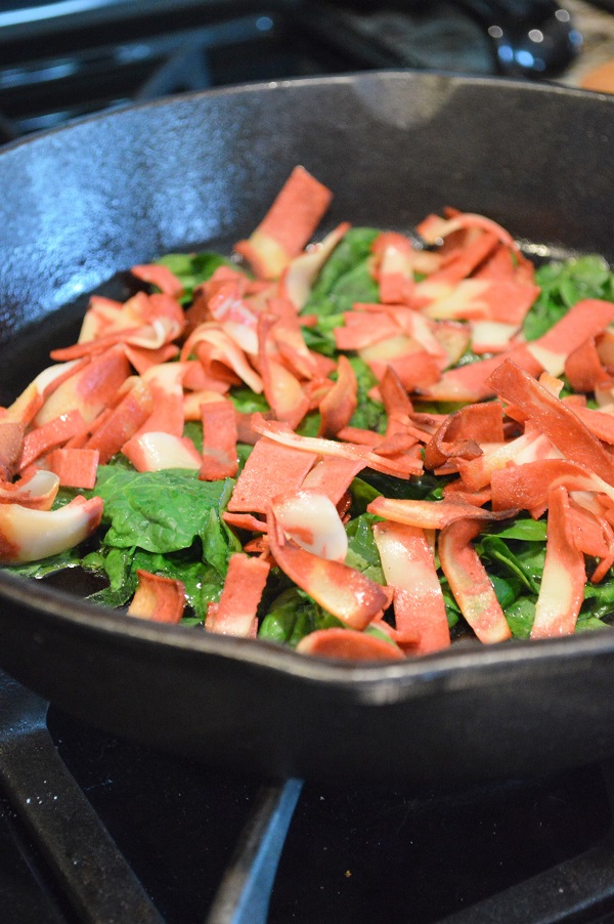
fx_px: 1729
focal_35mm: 68
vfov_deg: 29.9
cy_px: 462
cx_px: 307
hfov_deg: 20.1
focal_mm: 45
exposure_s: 1/40
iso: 3200
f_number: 5.3
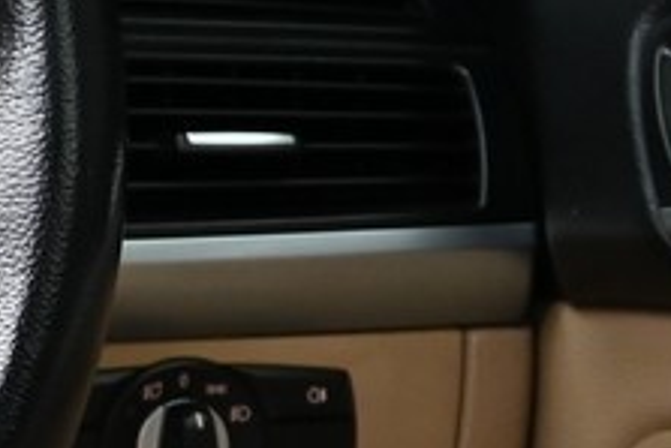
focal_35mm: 192
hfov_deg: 9.7
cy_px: 206
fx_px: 3581
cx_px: -809
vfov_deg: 7.2
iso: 800
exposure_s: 1/45
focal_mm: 26.5
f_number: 5.6
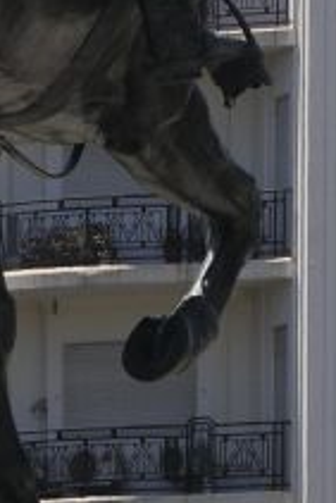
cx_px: -651
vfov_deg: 2.1
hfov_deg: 1.4
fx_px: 13730
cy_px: -57
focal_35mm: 982
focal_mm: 135
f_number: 8
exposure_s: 1/400
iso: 400
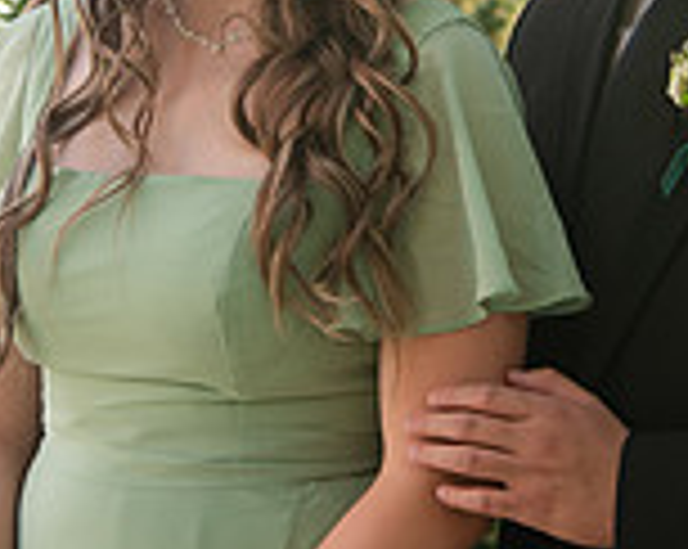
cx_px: 343
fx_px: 4860
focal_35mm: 239
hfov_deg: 8.1
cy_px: -82
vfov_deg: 6.4
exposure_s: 1/125
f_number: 4
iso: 250
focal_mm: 58
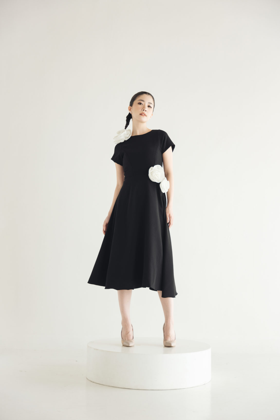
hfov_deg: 28.1
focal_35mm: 48
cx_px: 140
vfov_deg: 41.1
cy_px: 210
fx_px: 560
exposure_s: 1/125
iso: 100
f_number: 2.8
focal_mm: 48
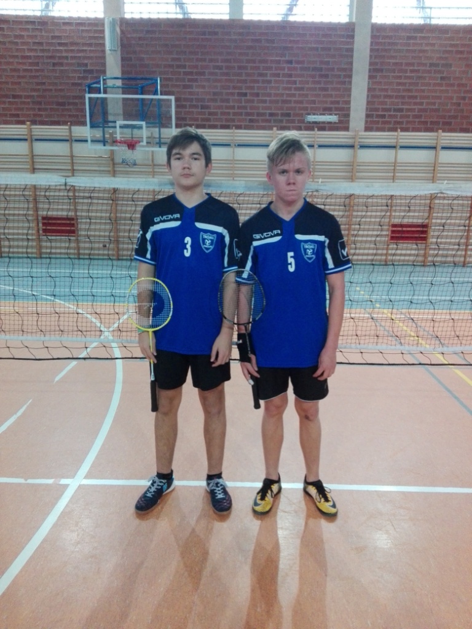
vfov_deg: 65.3
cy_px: 314
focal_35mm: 27
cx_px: 236
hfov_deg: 51.4
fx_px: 491
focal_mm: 3.68
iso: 430
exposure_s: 1/33
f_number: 2
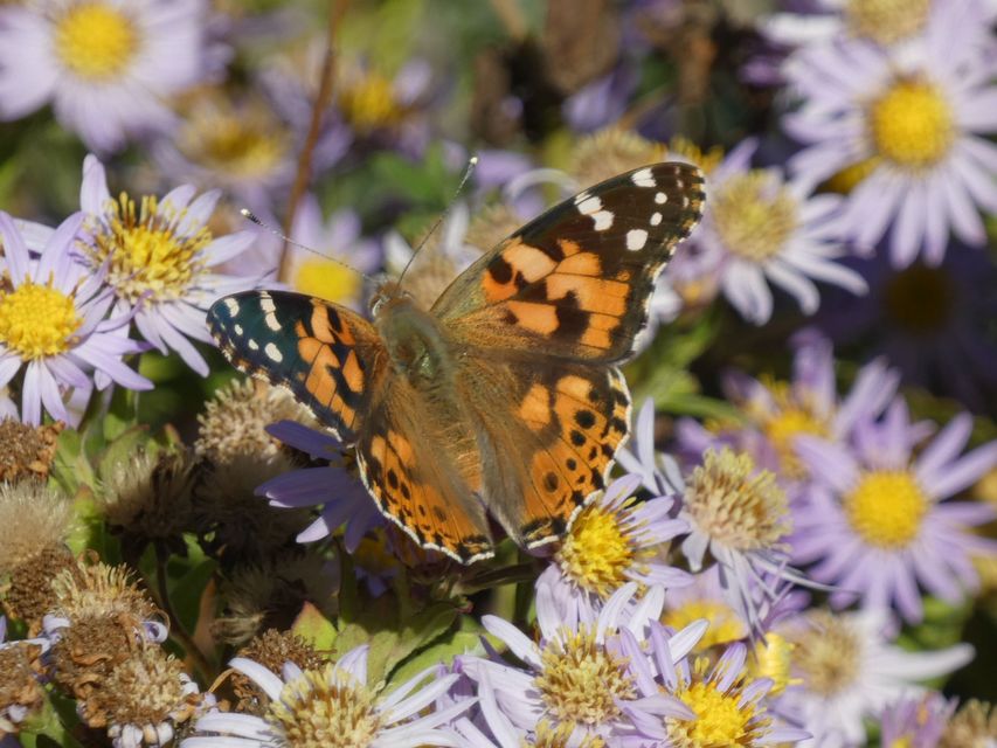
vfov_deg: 2.7
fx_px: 15814
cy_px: 374
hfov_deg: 3.6
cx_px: 498
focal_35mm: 549
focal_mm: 98.3
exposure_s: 1/250
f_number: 5.6
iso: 80
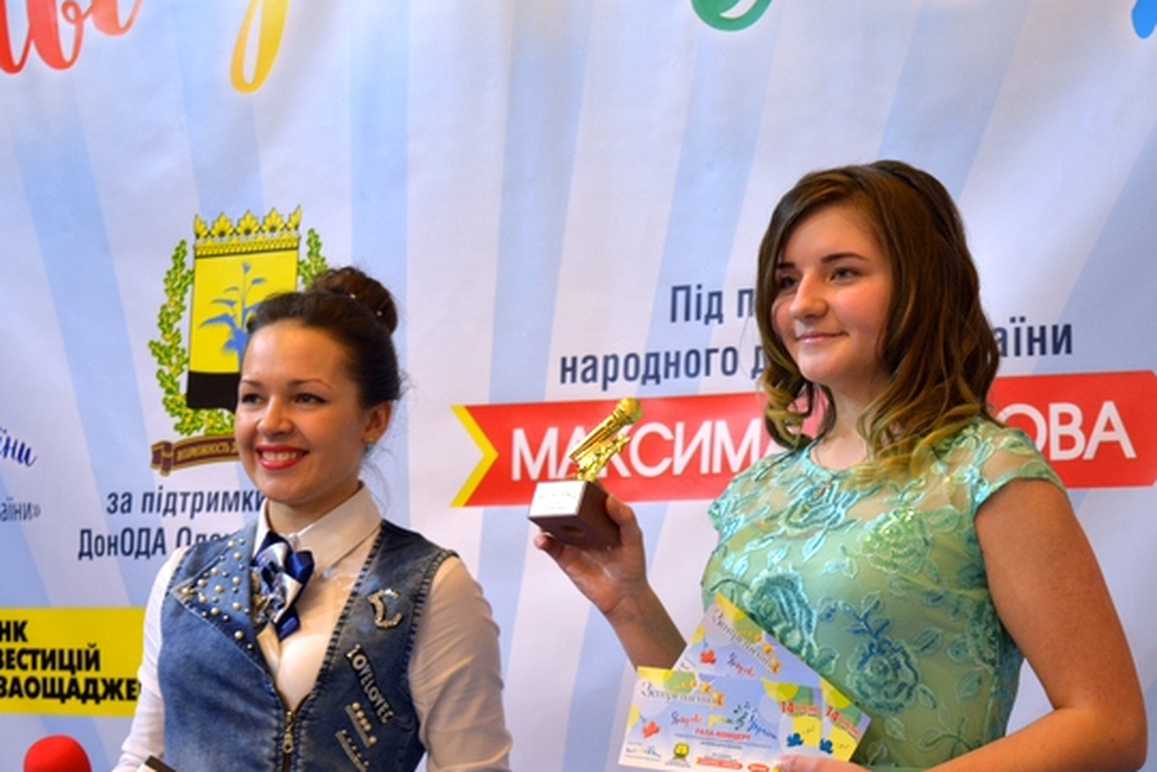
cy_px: 454
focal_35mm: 98
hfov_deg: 20.9
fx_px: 3137
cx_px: 592
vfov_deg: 14.0
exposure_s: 1/30
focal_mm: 55
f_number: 5.6
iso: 720
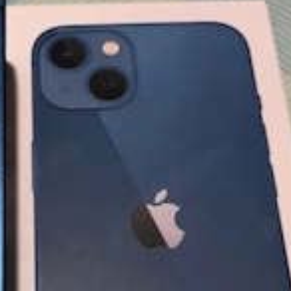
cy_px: 213
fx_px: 647
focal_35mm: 68
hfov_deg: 24.9
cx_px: 54
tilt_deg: -60.5
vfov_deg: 25.1
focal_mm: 4
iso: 40
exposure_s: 1/17
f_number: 1.8
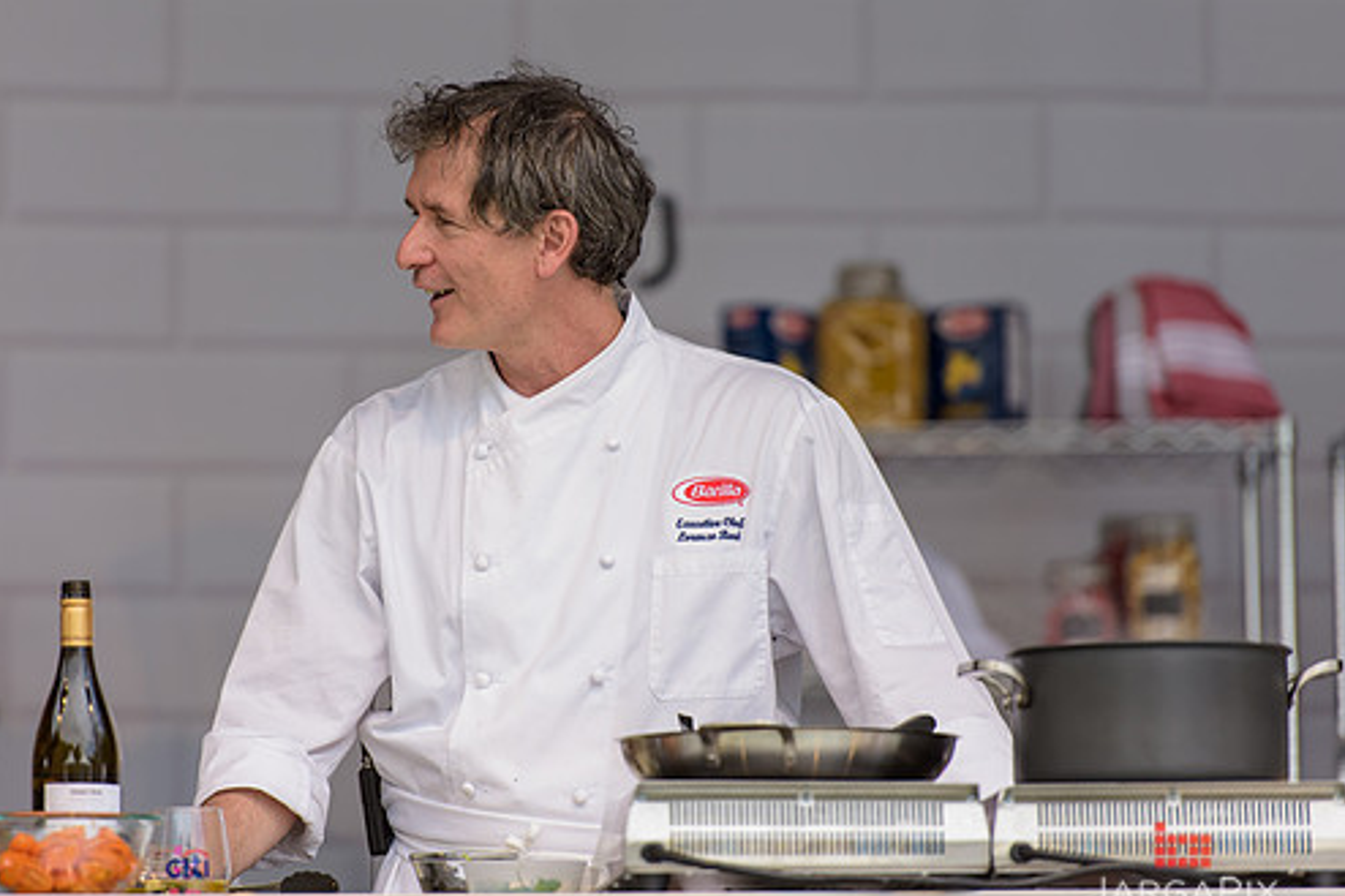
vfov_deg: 5.8
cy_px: 437
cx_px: 558
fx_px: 8776
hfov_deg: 8.8
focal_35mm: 235
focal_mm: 200
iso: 250
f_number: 3.2
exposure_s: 1/1250
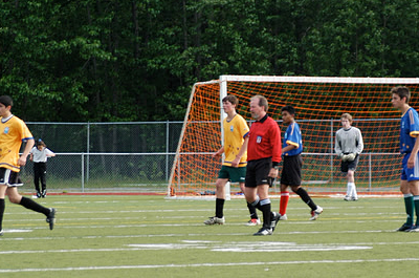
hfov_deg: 7.3
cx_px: 258
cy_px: 145
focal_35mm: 283
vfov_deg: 4.8
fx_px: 3287
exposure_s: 1/320
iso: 400
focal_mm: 130
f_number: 5.6
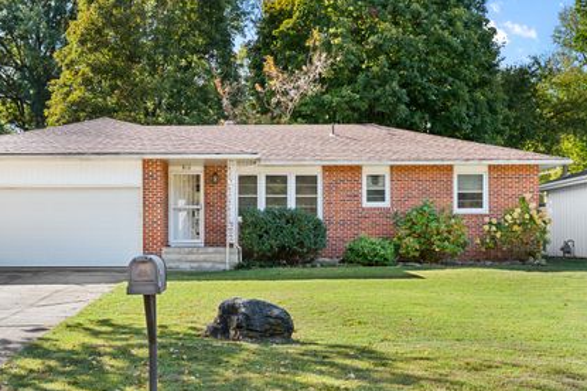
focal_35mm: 47
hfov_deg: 41.8
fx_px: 766
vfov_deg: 28.6
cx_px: 239
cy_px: 212
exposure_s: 1/30
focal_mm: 39
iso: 640
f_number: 8
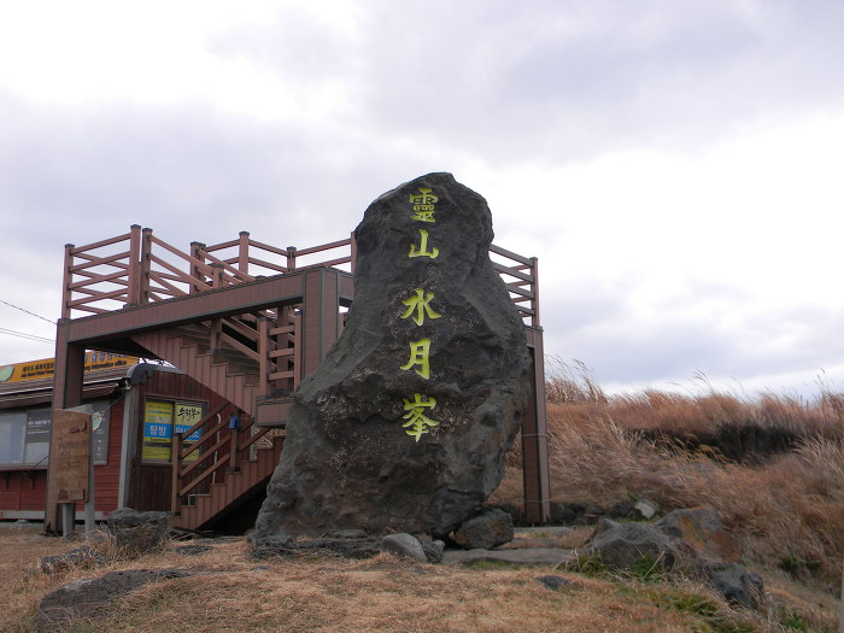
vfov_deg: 39.7
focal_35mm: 36
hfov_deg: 51.4
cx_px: 422
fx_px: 878
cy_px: 316
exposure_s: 1/33.5
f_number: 3.7
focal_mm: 6.4
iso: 80
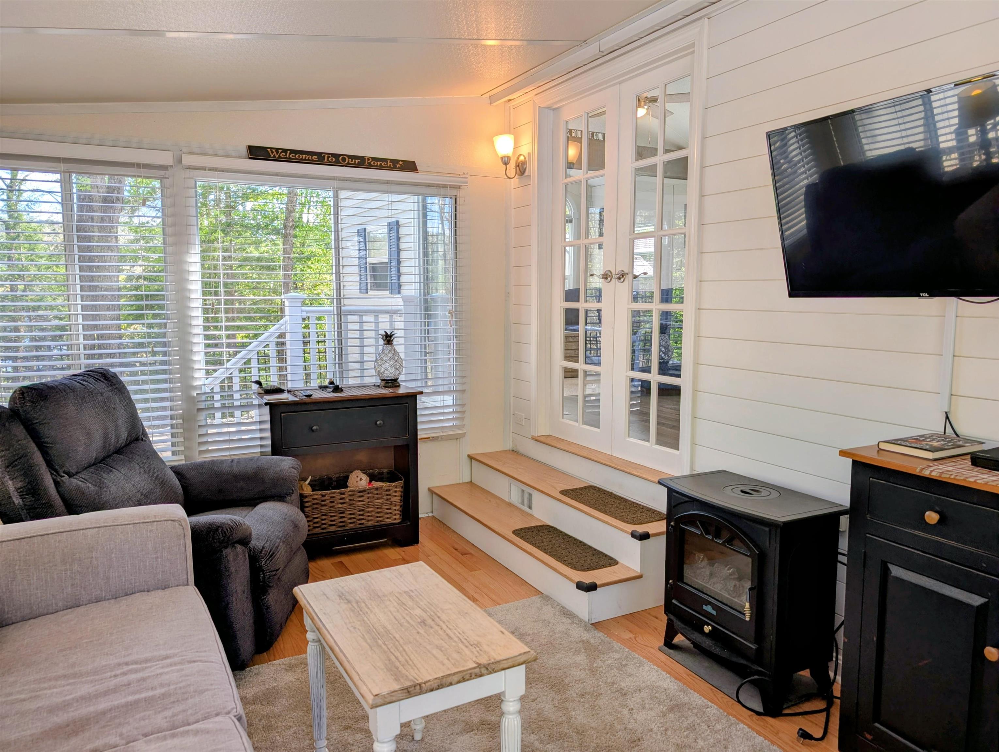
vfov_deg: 56.9
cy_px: 376
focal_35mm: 24
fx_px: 694
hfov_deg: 71.5
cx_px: 500
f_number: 1.68
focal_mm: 6.9
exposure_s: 1/120
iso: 23
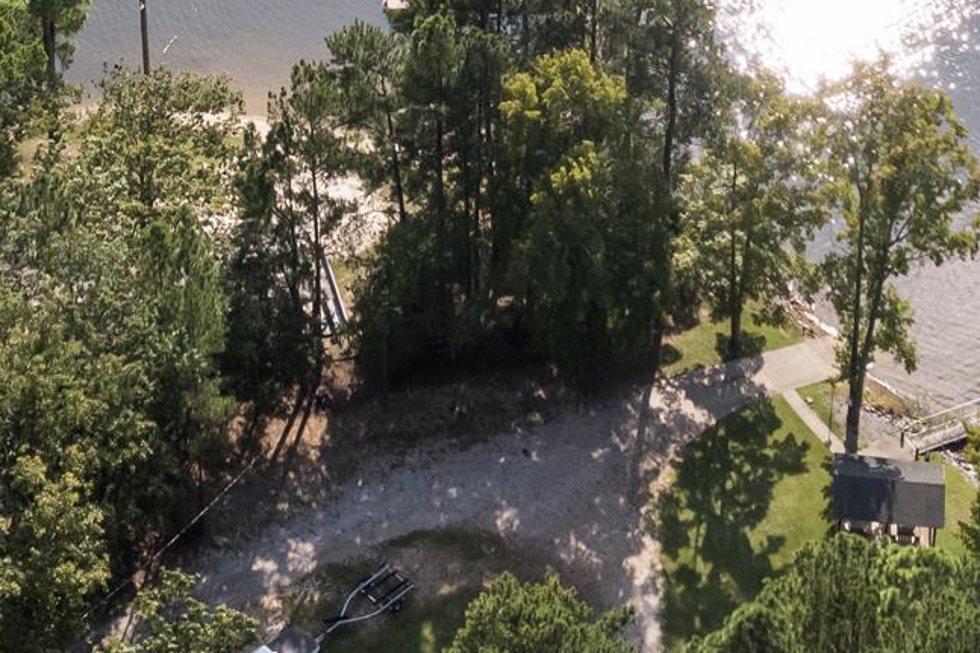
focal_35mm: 85
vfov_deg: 14.0
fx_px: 2313
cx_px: 430
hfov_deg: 23.9
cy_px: -580
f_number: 2.8
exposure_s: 1/6400
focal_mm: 8.38
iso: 100
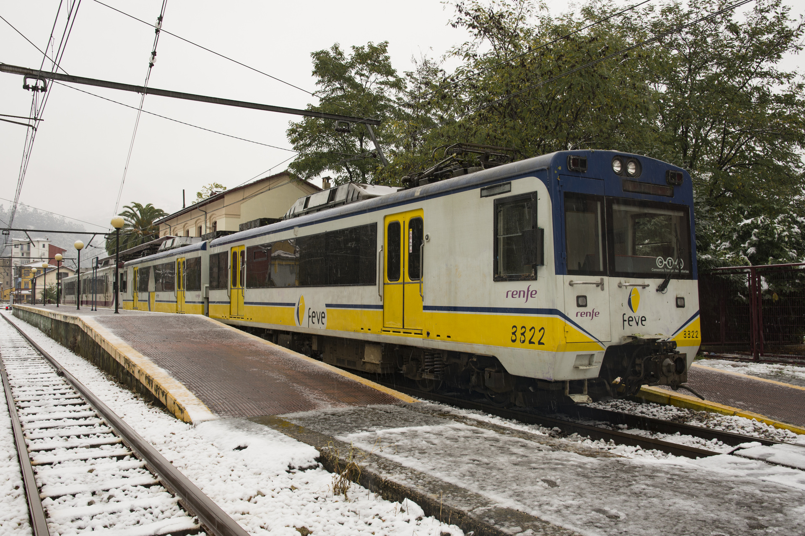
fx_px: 738
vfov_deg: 40.0
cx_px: 402
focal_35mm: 33
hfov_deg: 57.2
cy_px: 268
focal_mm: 22
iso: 200
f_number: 5.6
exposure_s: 1/125
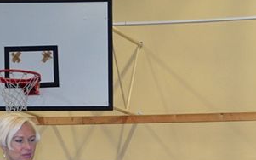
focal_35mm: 138
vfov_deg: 9.3
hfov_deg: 14.8
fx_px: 963
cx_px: 275
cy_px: 232
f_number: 4.2
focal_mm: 32
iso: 1000
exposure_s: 1/60
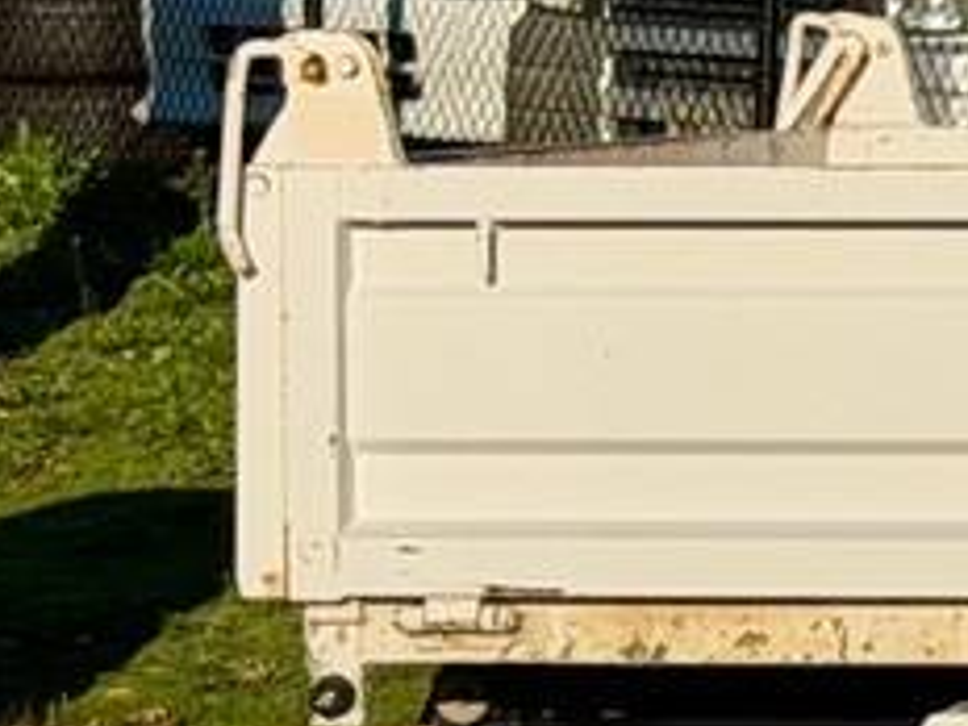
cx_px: 2512
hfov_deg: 7.0
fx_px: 7410
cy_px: 25
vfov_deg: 5.6
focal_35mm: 265
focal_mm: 6.76
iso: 80
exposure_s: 1/13333
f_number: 1.78
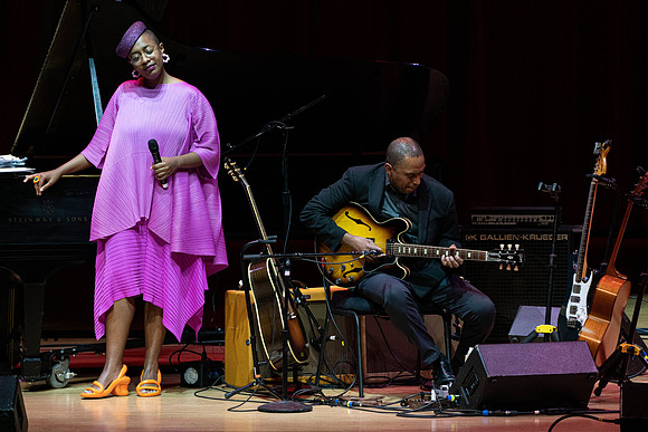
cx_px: 324
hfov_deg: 5.2
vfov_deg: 3.5
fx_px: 7147
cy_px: 216
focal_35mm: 397
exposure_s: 1/320
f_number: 10
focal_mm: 397
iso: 4000
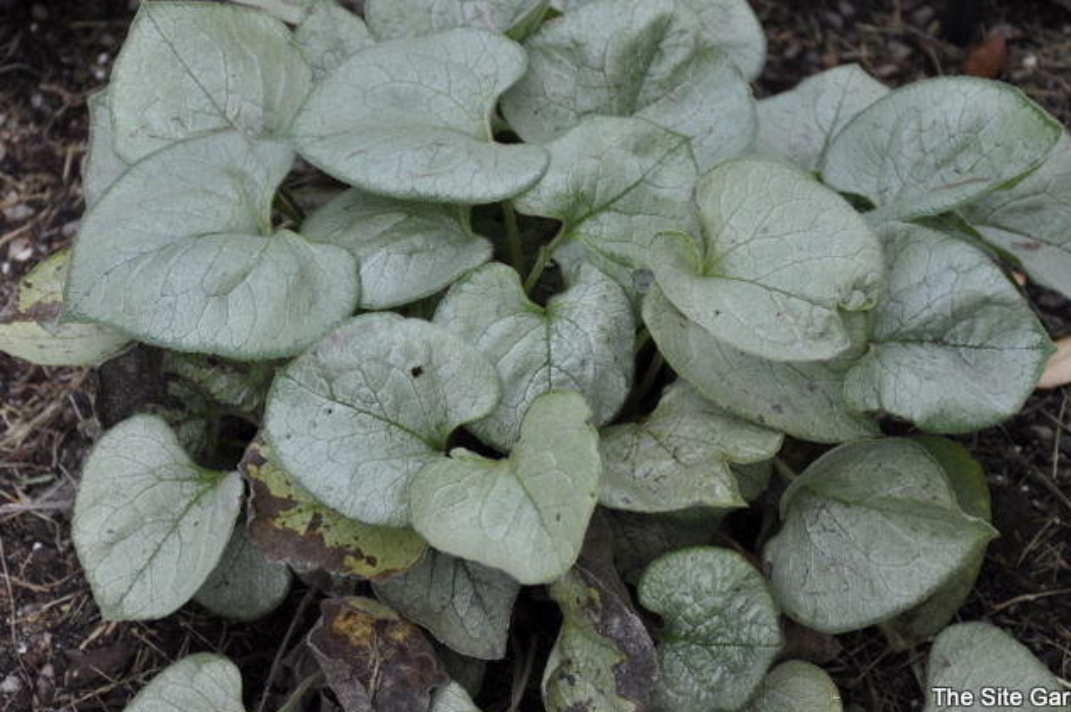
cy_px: 288
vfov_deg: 9.0
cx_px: 488
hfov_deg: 13.5
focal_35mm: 152
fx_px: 4517
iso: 200
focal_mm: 80
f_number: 5.6
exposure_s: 1/125
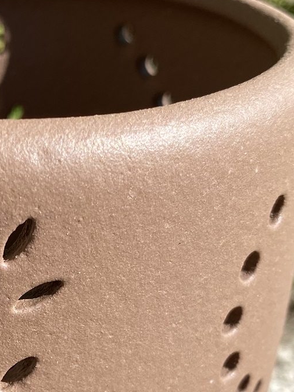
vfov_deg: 24.8
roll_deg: +1.7
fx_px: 872
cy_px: 332
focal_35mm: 77
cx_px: -13
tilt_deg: -35.7
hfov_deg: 18.5
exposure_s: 1/1727
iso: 32
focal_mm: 4.25
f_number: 1.8
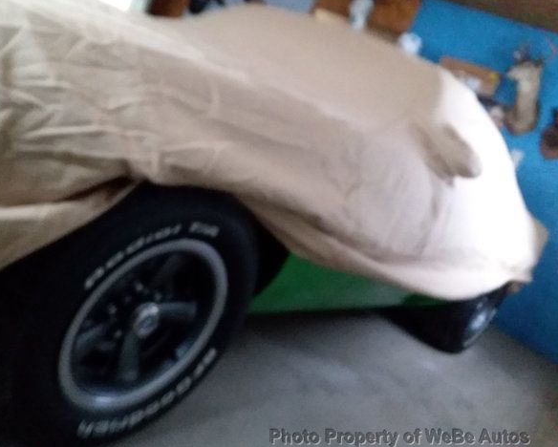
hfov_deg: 57.1
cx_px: 254
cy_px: 227
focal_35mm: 31
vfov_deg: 47.2
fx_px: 512
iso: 500
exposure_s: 1/15
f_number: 1.9
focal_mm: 2.47
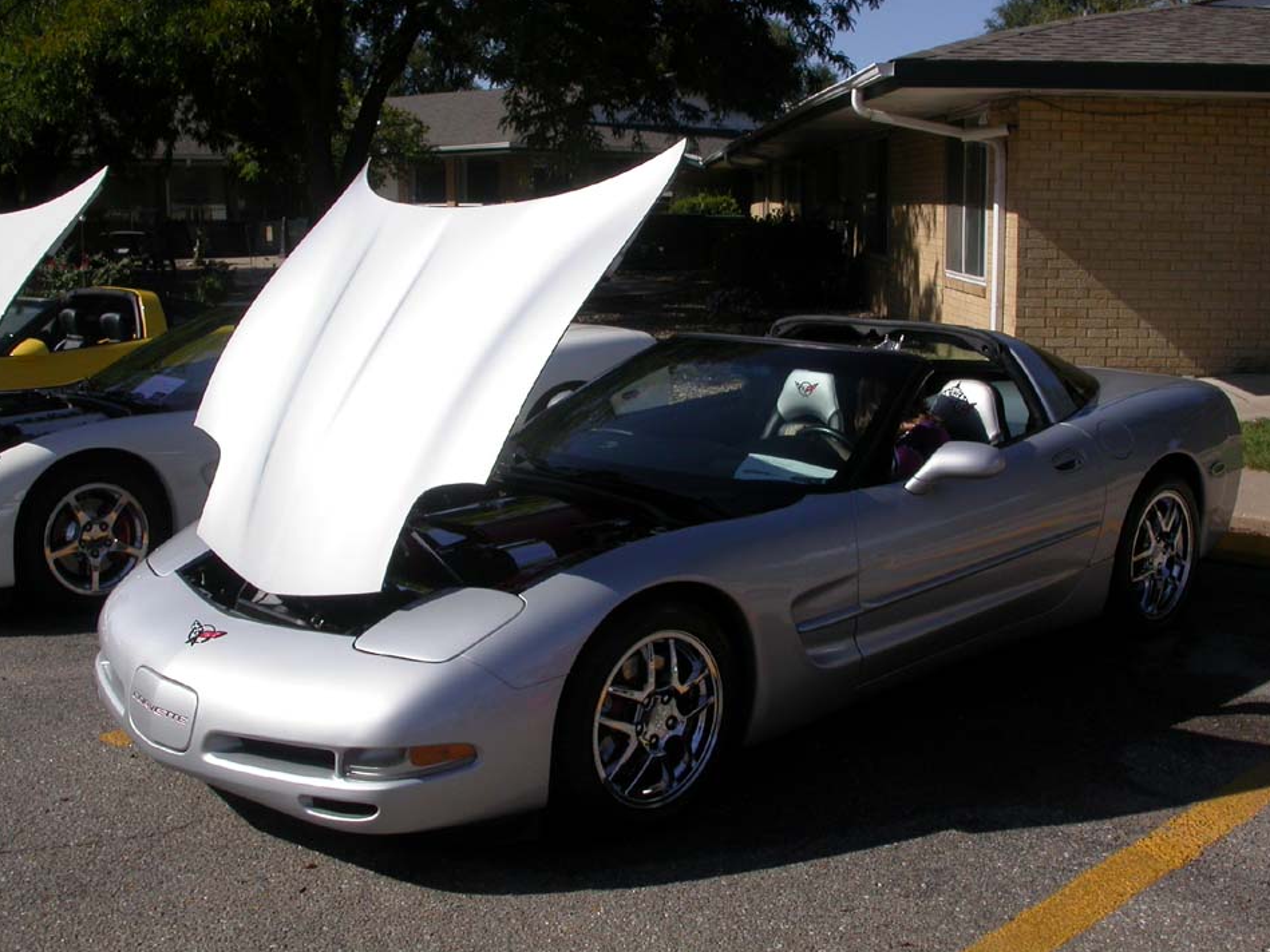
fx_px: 1504
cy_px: 441
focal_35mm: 41
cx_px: 656
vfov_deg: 35.1
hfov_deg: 45.8
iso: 100
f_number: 7.5
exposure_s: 1/552
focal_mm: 7.85
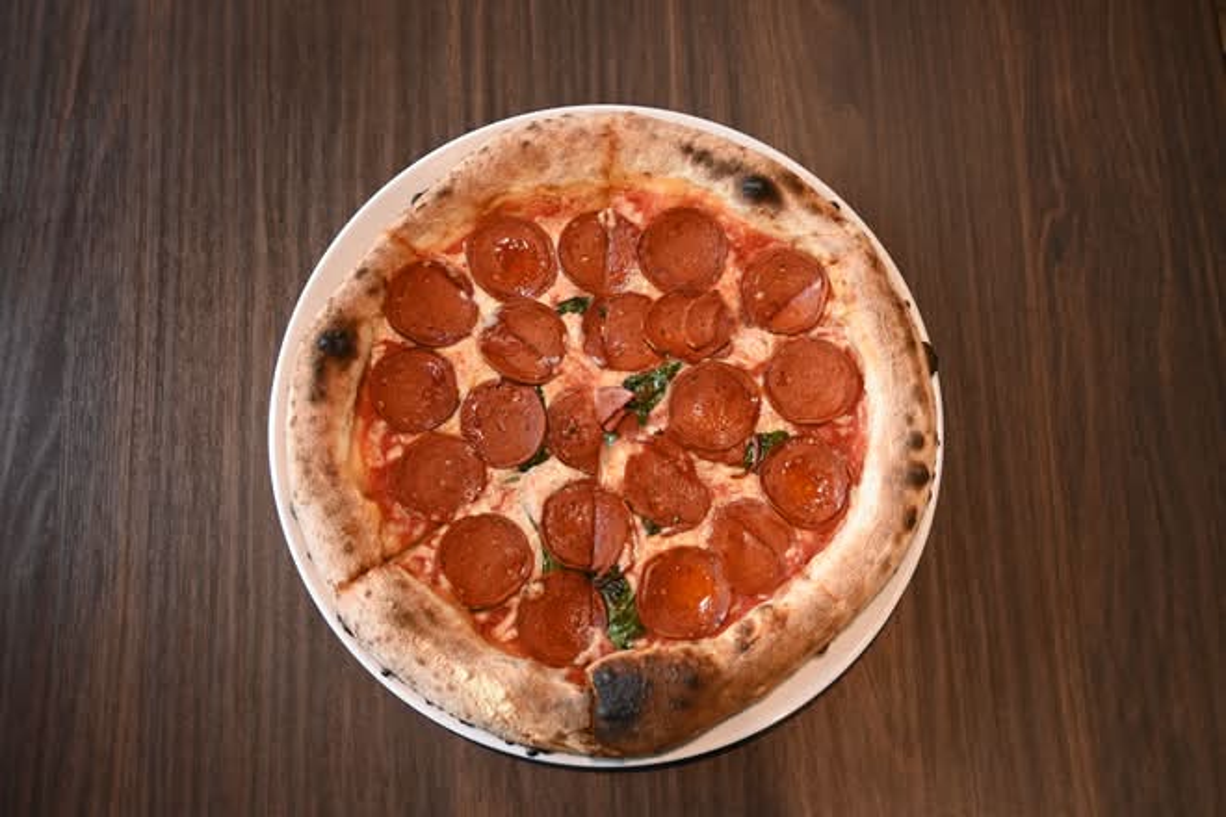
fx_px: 1098
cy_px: 408
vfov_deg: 40.8
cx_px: 613
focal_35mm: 32
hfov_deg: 58.3
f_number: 4
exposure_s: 1/125
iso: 1400
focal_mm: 21.5
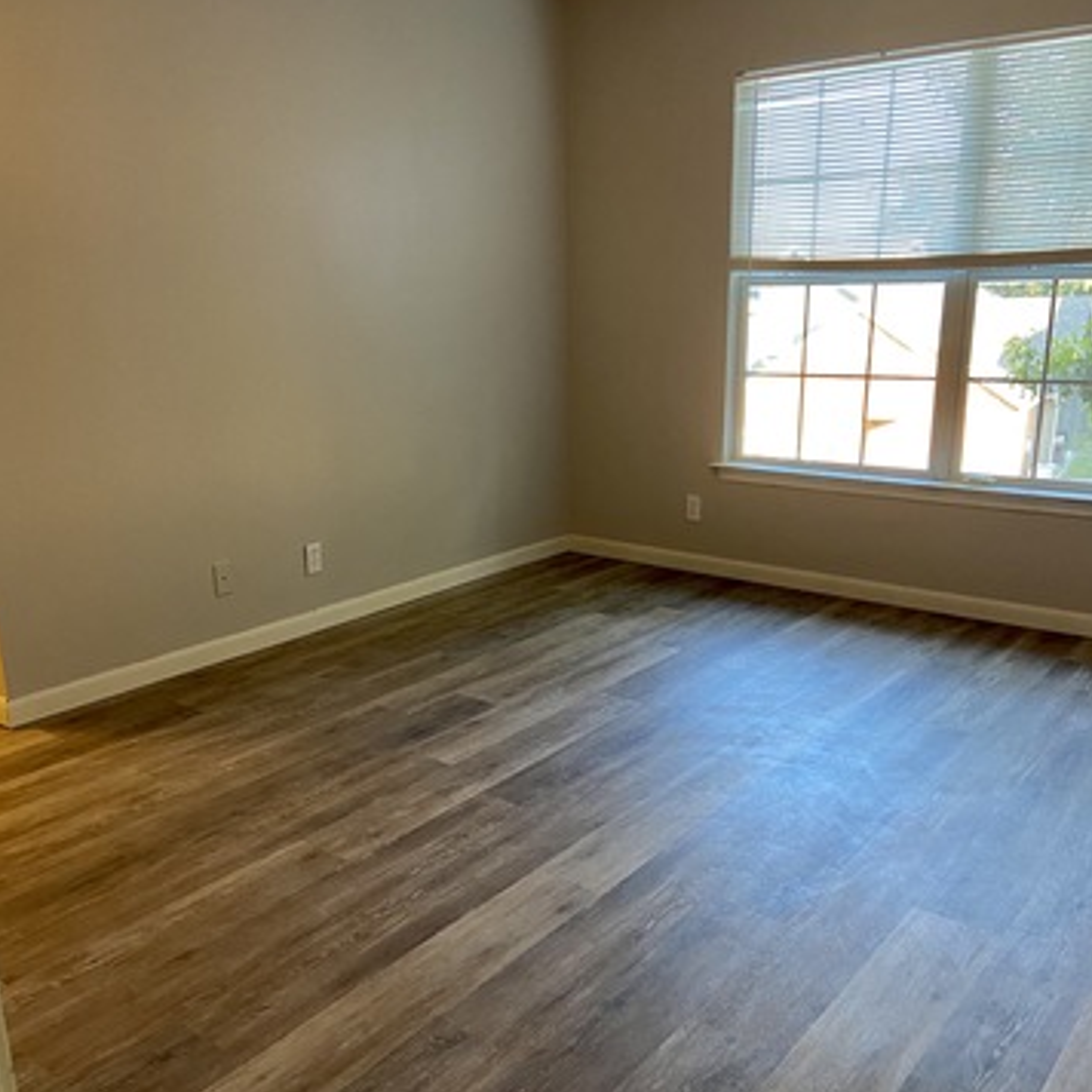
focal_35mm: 31
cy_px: 607
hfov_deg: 52.5
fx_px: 1106
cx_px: 543
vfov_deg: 52.4
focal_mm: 4.25
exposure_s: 1/60
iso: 200
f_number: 1.8
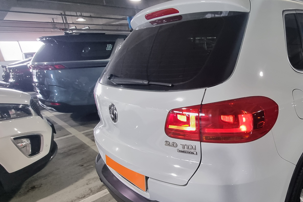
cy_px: 118
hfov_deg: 69.0
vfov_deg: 54.8
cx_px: 241
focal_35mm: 23
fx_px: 194
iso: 320
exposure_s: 1/40
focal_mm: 2.2
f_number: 2.2
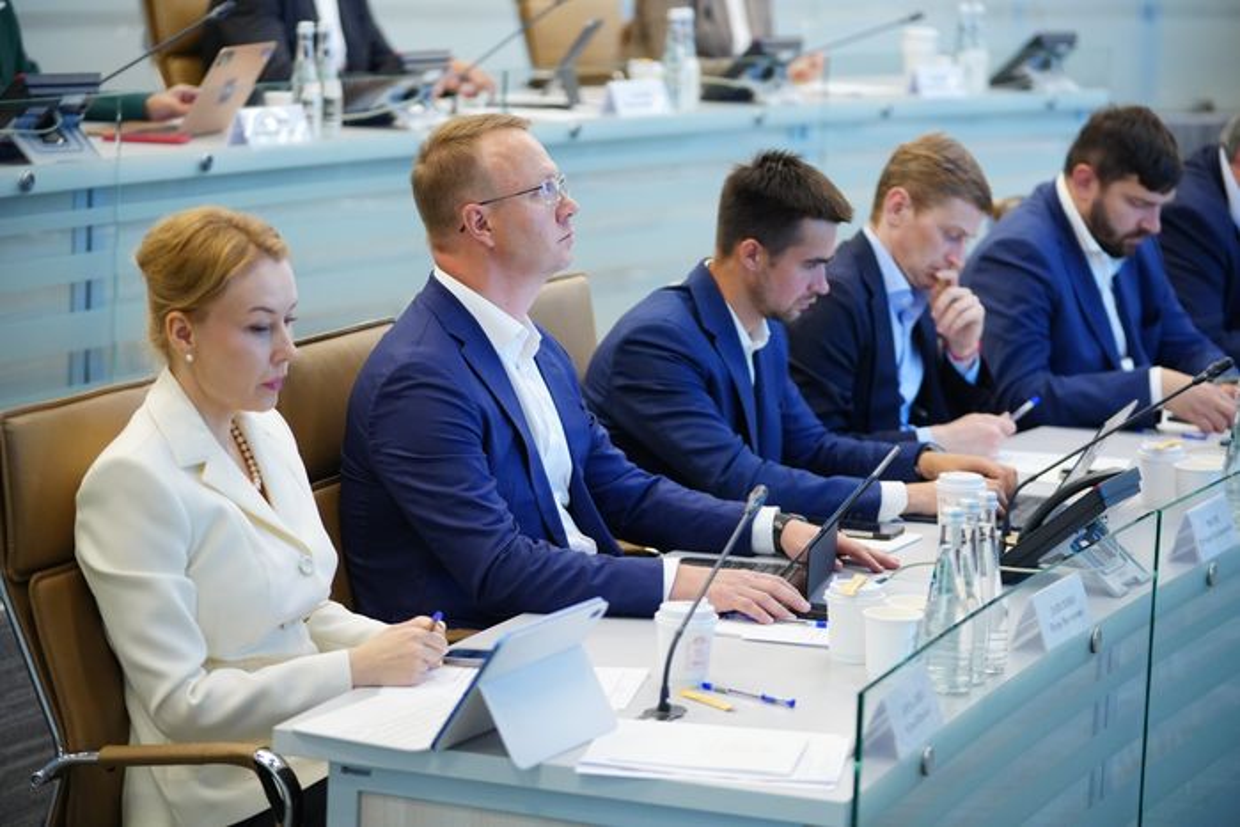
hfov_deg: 20.4
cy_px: 414
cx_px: 620
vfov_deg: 13.7
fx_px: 3444
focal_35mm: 100
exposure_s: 1/250
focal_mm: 100
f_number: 2.8
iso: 2500
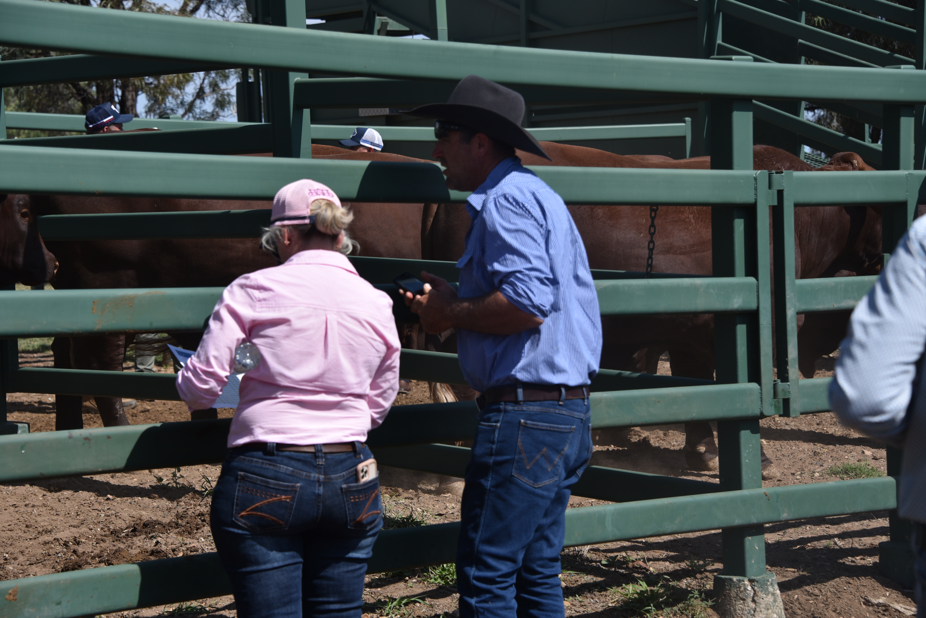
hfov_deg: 20.8
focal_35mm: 98
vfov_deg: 14.0
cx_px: 463
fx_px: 2522
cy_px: 309
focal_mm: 98
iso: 200
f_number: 7.1
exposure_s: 1/800
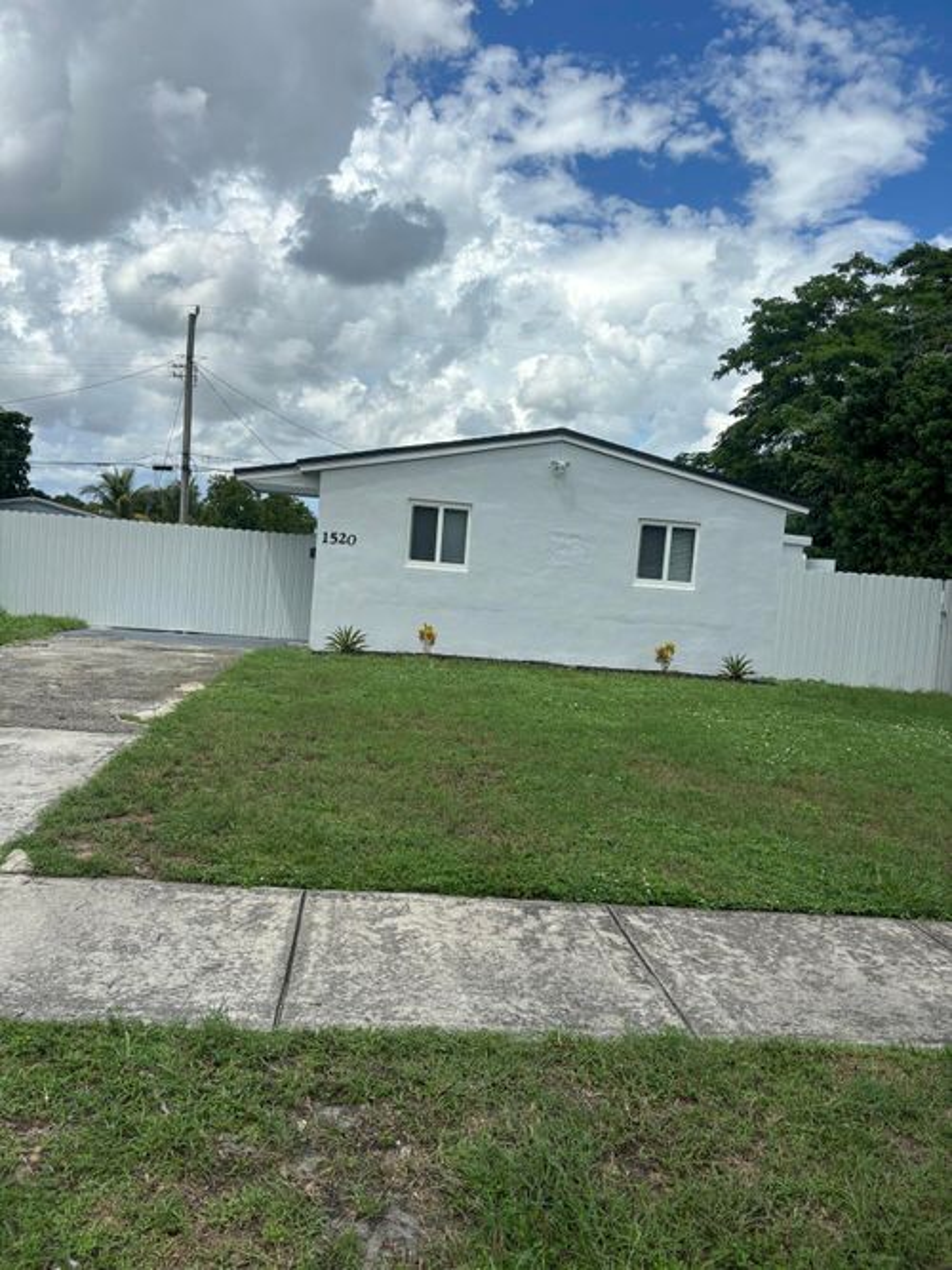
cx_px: 476
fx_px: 954
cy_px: 635
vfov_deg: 67.3
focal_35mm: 26
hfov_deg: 53.0
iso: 50
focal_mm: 5.96
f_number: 1.6
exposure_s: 1/4854
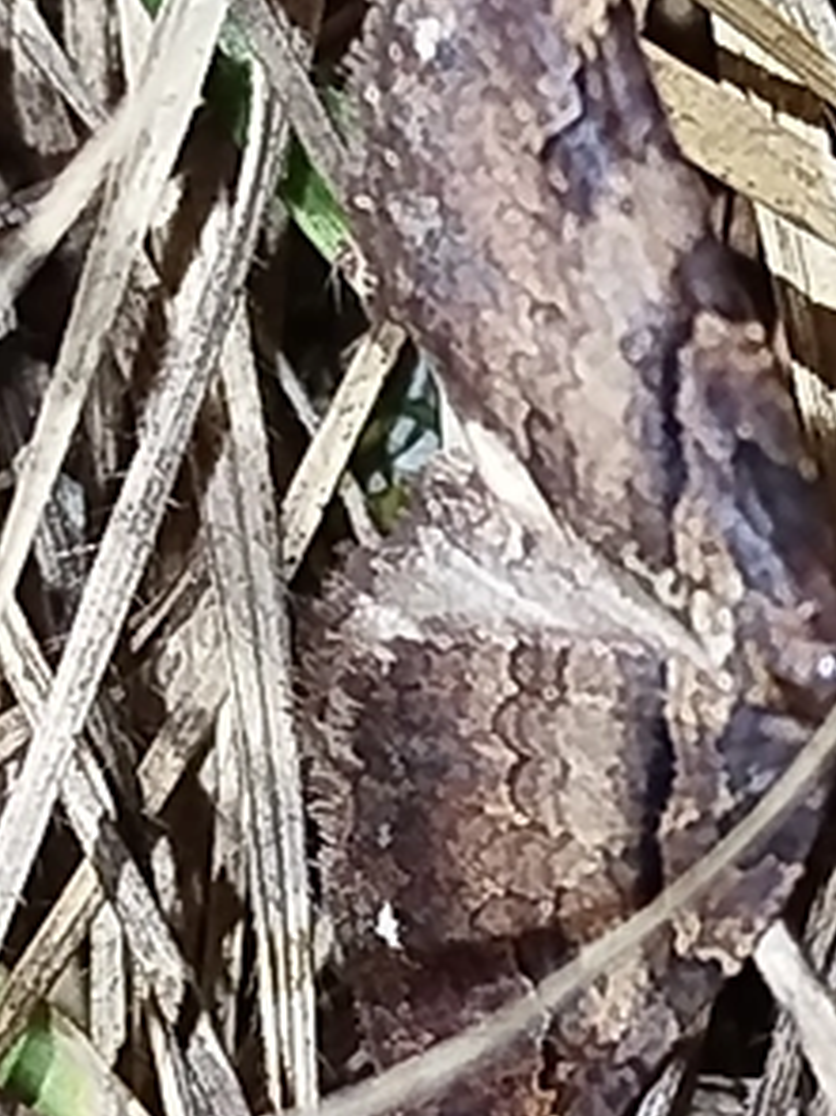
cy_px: 654
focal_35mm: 258
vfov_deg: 7.7
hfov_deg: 5.7
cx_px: 723
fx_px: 8314
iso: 125
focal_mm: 5.31
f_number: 1.7
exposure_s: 1/33
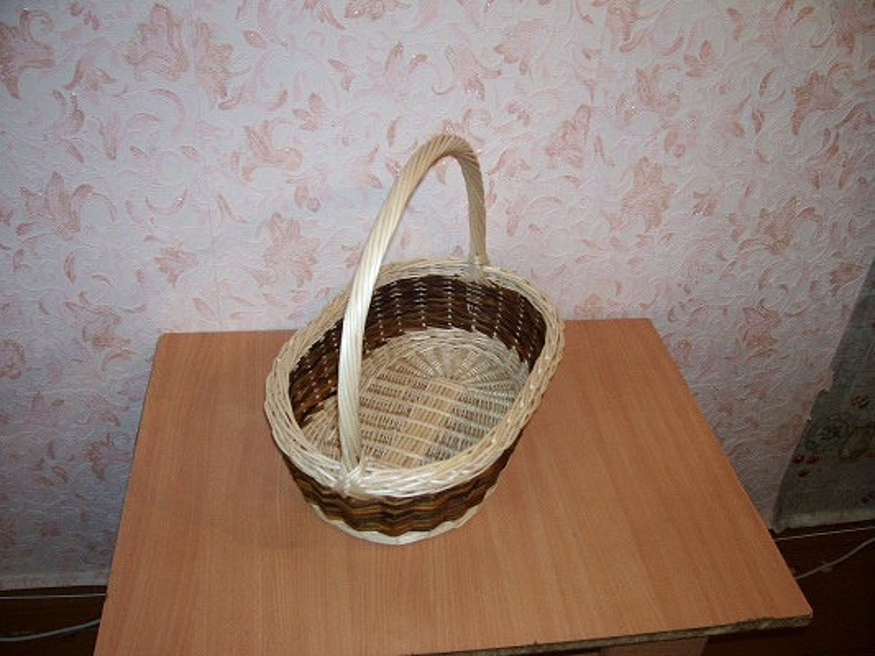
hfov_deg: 53.9
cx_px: 438
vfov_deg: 41.8
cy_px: 328
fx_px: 860
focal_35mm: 34
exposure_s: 1/112
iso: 140
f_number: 2.7
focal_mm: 5.6
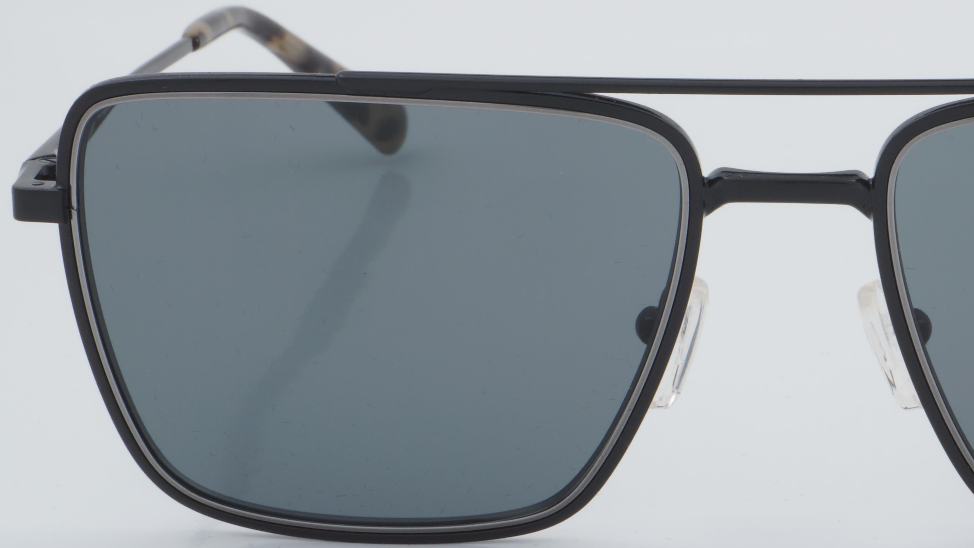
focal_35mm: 140
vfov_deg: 8.7
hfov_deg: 15.3
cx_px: 784
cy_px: 285
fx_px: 3612
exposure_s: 1/4
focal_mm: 55
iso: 100
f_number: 32
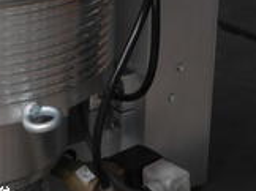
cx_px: -38
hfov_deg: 10.7
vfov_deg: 8.1
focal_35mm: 183
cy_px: 39
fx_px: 1351
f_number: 13
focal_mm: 37
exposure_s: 1/500
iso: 3200
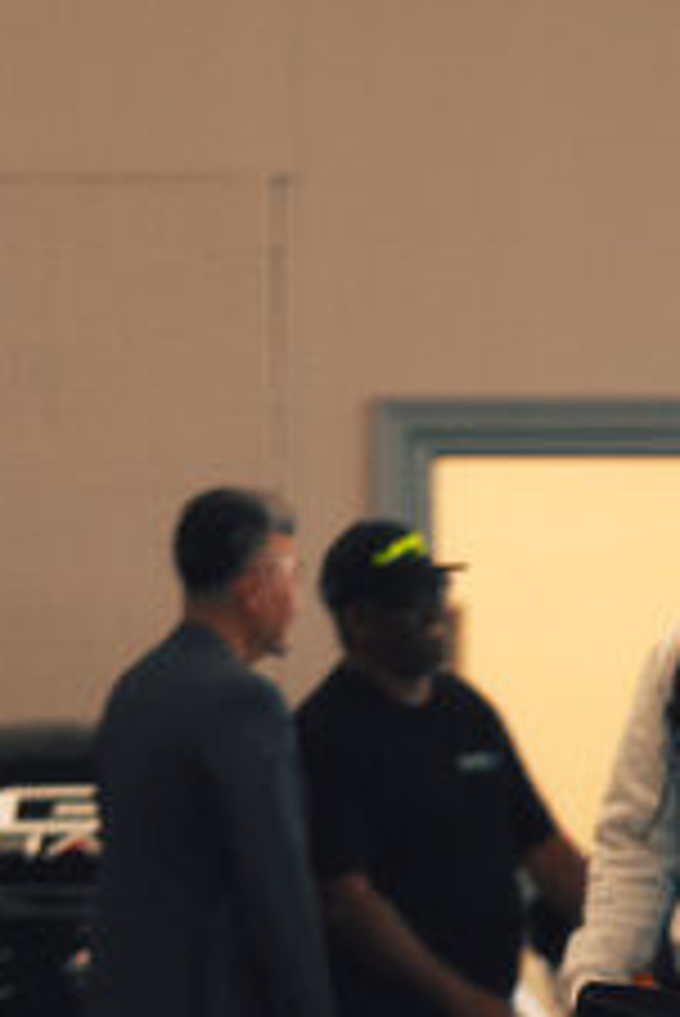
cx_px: 1446
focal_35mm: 458
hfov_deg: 3.0
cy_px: 1429
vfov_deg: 4.5
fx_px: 12956
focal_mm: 90
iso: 320
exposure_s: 1/100
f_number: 2.8
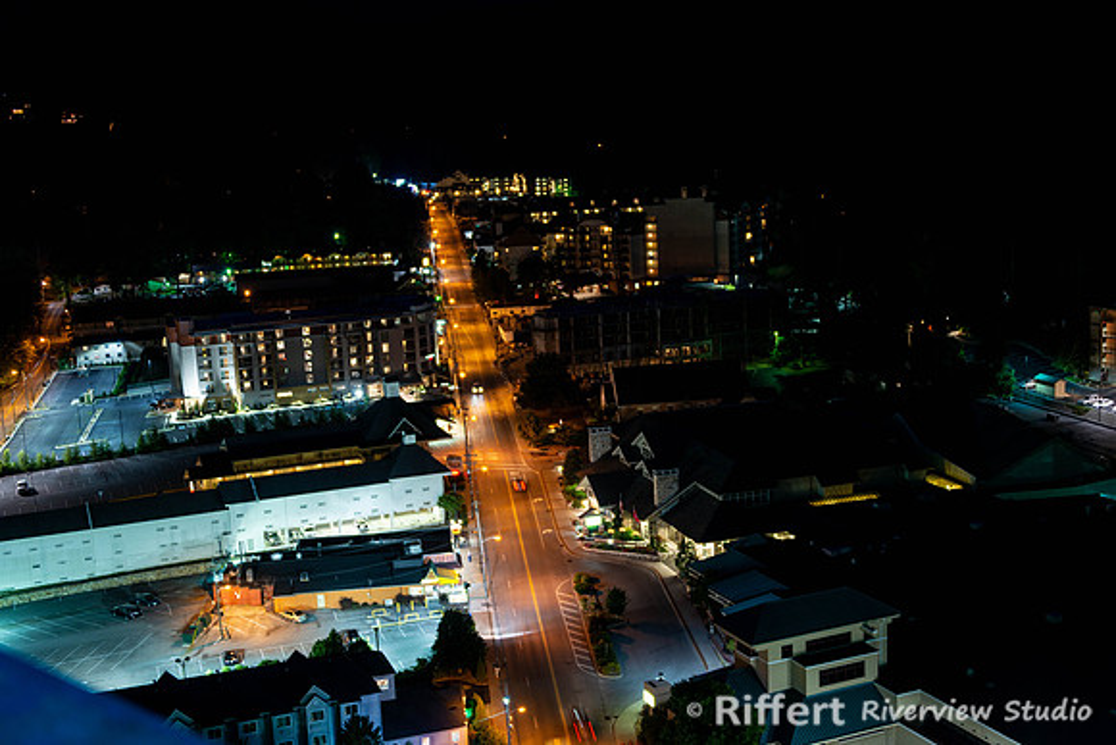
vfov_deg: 29.9
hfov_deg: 43.6
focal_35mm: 45
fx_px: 1395
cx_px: 558
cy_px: 372
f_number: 4.2
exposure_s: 1/2
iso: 400
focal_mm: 45
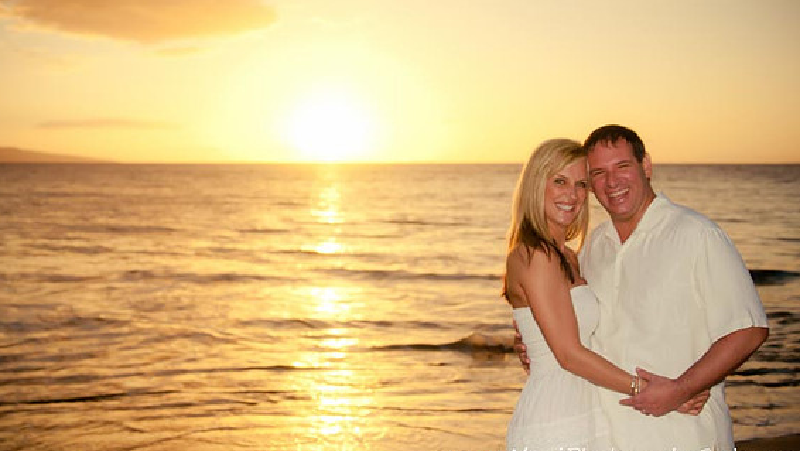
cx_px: 394
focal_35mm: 45
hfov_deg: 45.5
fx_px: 955
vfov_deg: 26.5
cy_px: 201
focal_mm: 28
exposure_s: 1/4000
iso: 400
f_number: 2.8
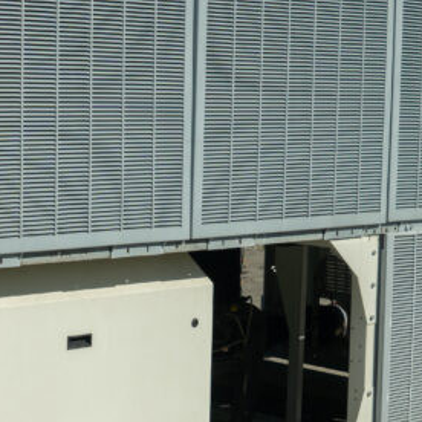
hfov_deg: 17.1
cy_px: 187
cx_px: 93
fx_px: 1393
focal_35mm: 101
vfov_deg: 17.2
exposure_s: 1/320
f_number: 8
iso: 100
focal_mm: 32
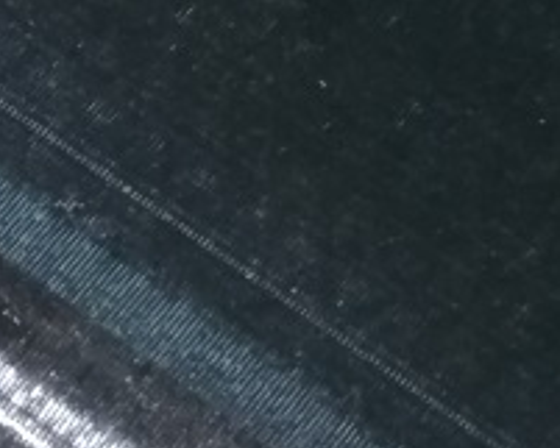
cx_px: -432
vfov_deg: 7.4
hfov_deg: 8.8
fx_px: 3482
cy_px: 136
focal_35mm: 210
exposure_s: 1/30
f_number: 2
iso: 404
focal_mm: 4.12
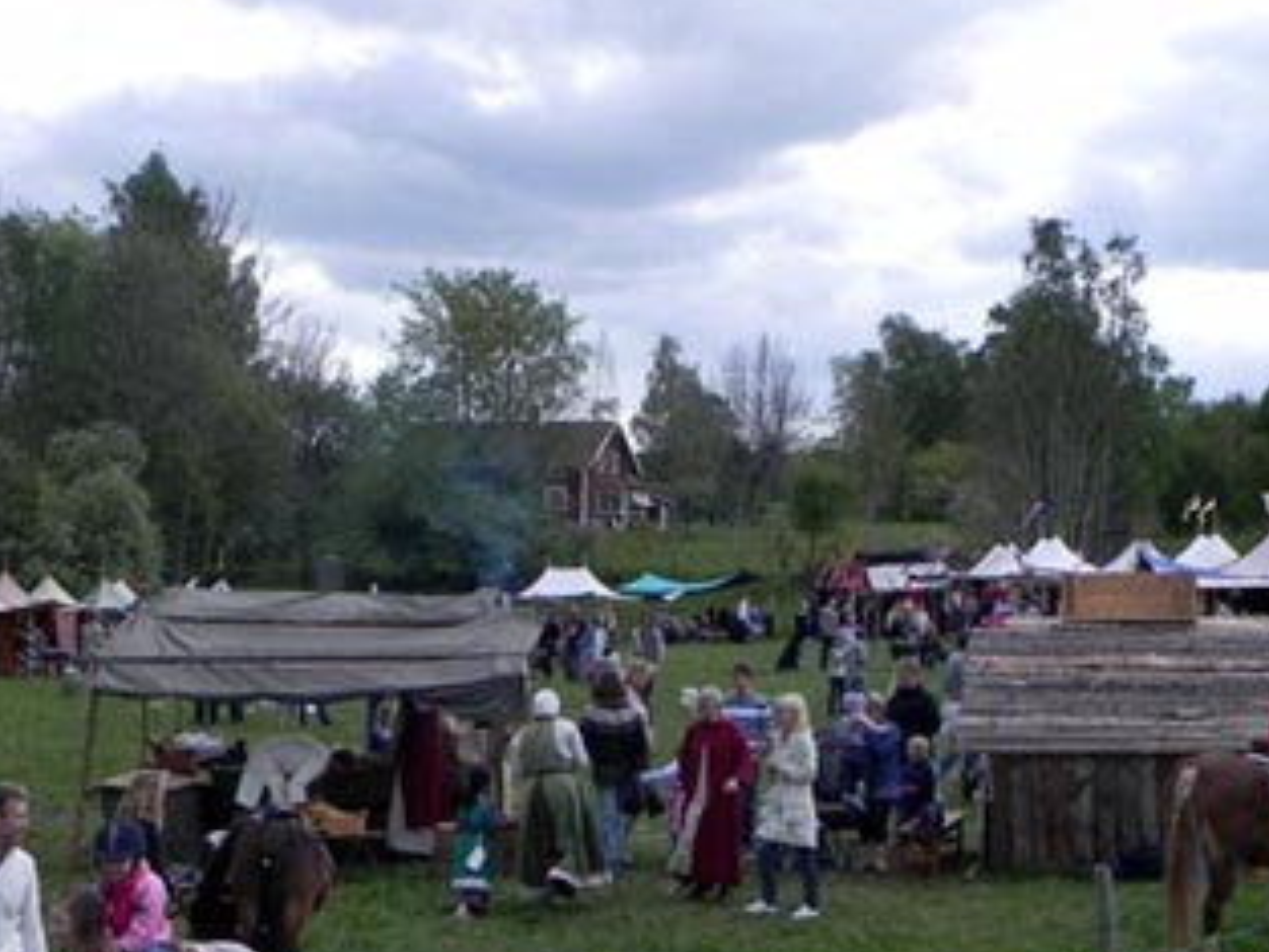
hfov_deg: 27.4
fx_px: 2604
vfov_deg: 20.7
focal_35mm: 71
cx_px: 555
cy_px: 498
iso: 160
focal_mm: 6.6
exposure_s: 1/390
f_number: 6.3
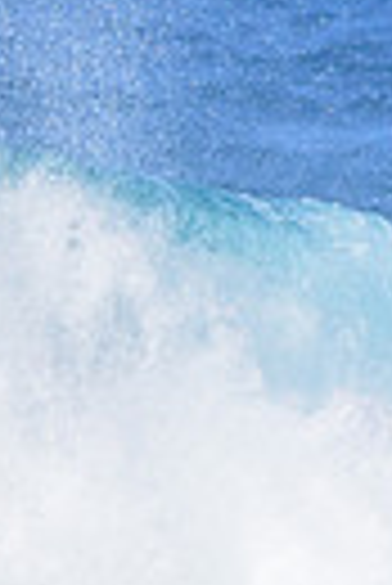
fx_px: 54323
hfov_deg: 0.4
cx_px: -775
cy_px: 628
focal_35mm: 3335
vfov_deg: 0.6
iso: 320
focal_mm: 500
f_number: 5.6
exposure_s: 1/2000
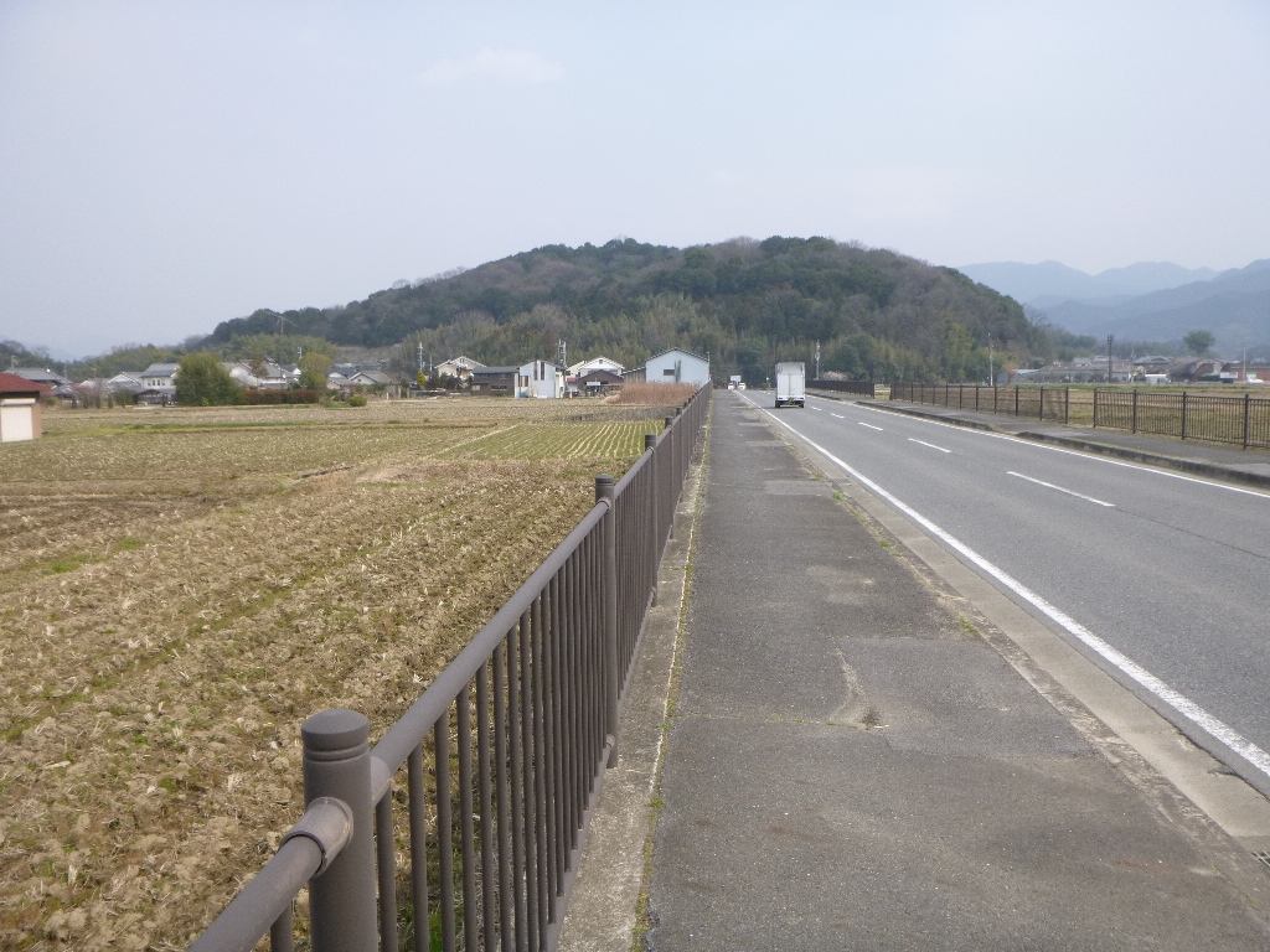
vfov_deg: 48.2
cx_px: 635
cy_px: 476
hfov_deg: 61.7
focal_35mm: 29
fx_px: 1064
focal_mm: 5.2
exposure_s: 1/400
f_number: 4.1
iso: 100
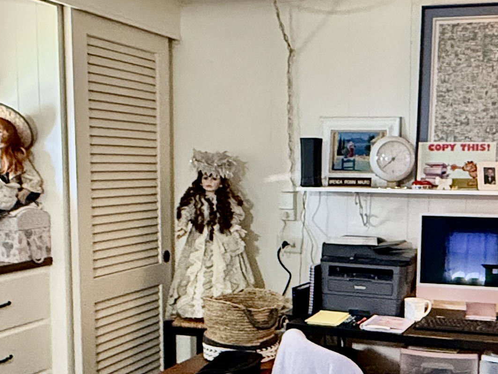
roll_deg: -1.1
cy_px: 247
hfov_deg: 35.4
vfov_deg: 27.4
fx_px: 763
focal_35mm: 53
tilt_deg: -5.2
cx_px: 367
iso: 640
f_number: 2.2
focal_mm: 2.22
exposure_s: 1/60
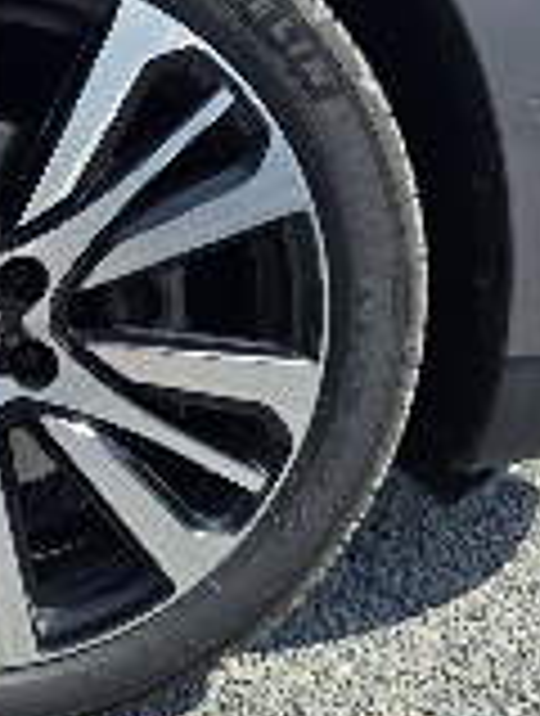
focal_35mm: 60
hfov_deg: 22.9
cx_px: -68
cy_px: 297
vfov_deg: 32.0
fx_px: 1243
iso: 80
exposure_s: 1/3502
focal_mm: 6.25
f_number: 1.7
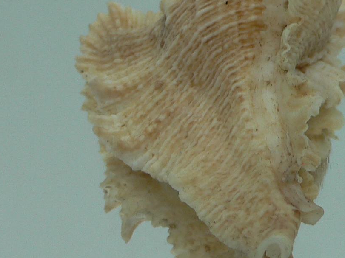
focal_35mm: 87
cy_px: 101
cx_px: 255
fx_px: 867
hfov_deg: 22.3
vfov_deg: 17.0
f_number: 2.8
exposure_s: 1/60
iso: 80
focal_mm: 4.6
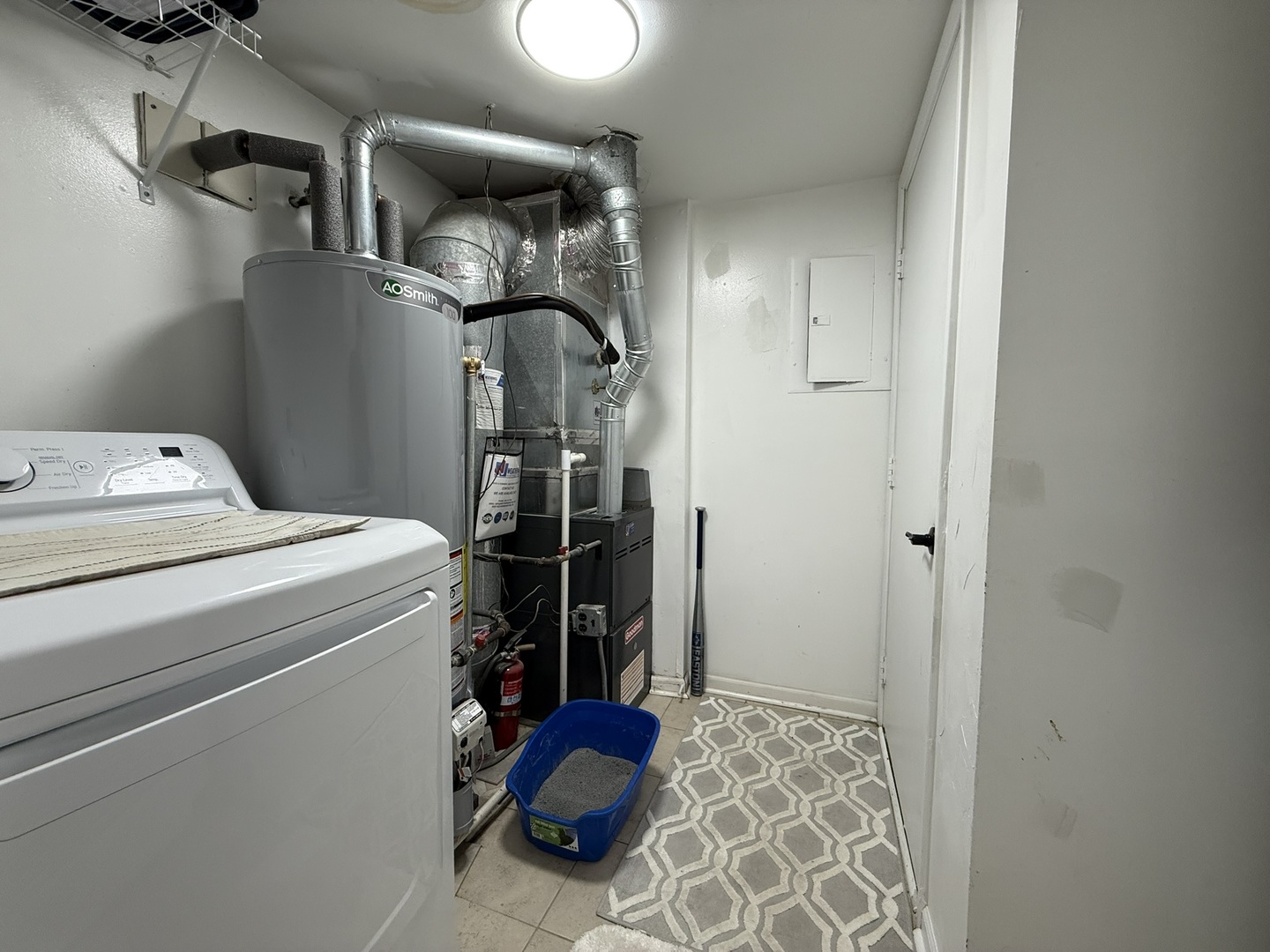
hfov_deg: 102.1
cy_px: 476
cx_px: 635
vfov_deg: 85.7
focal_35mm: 14
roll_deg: -0.5
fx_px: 514
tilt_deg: -3.2
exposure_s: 1/120
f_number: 2.2
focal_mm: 2.22
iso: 160
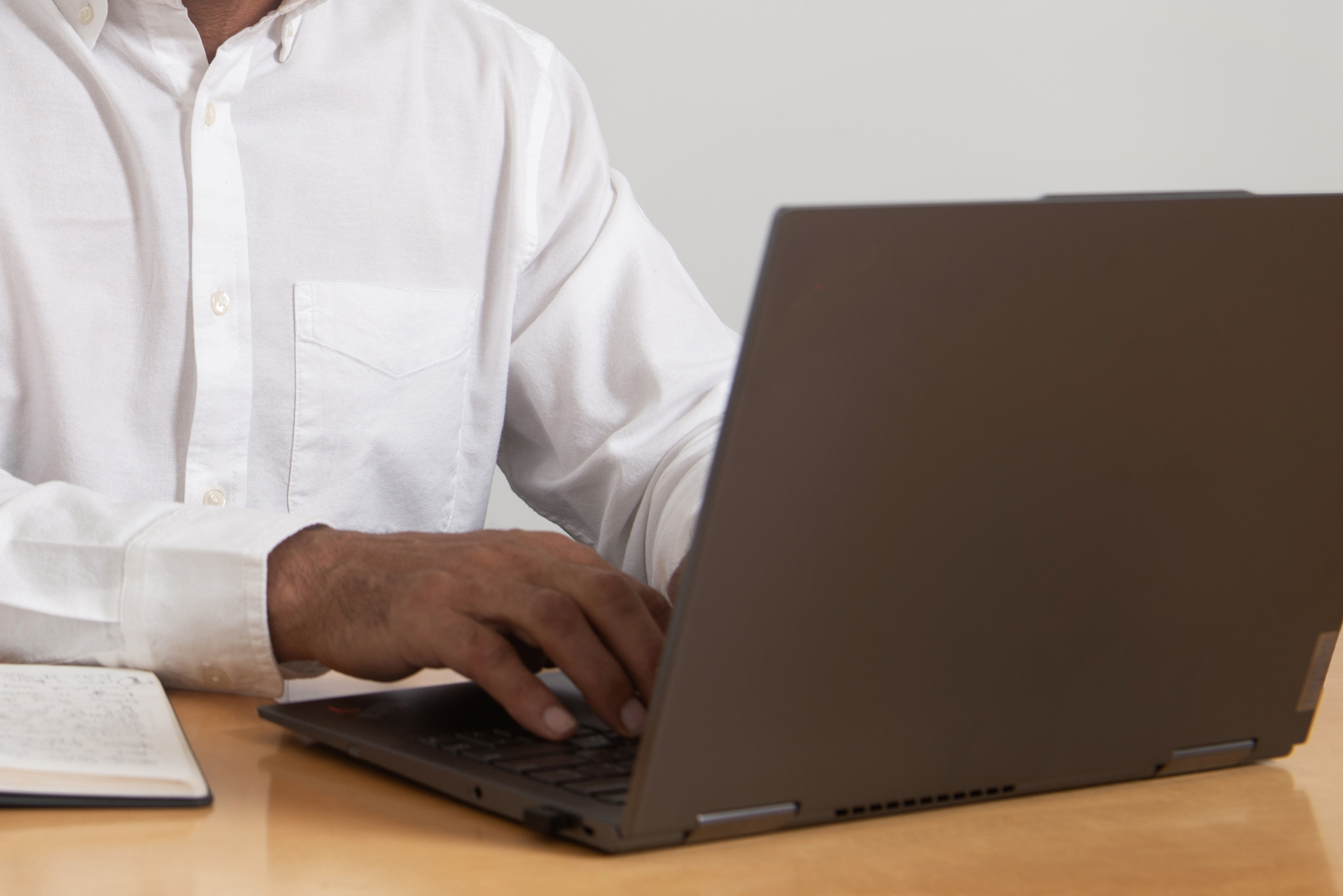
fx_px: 3209
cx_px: 94
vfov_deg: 15.6
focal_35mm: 86
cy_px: 23
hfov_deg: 22.9
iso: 200
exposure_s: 1/160
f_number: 5.6
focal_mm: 40
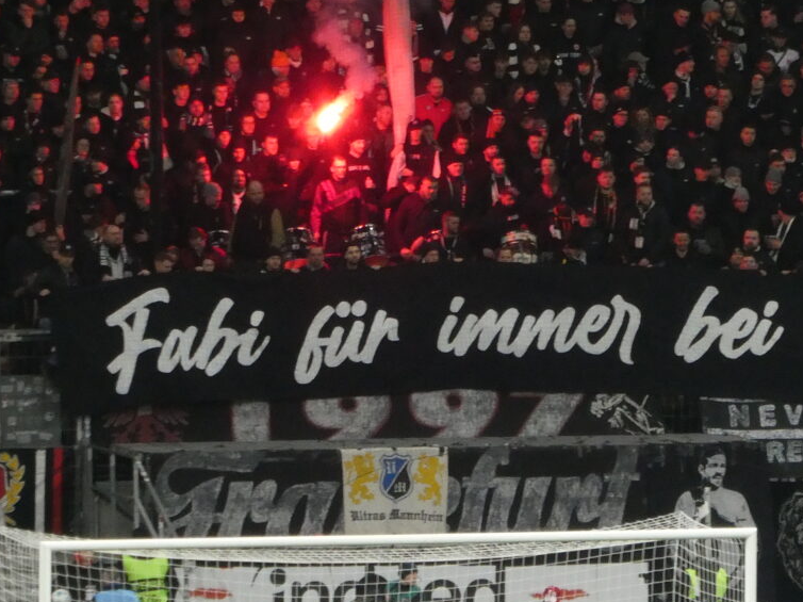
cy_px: 284
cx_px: 416
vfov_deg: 2.3
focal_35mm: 637
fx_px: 14772
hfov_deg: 3.1
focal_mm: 53.8
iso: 640
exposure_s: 1/100
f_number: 5.8
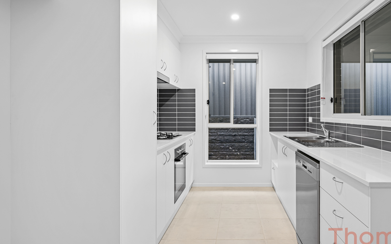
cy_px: 122
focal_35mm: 22
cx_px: 237
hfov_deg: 79.5
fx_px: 231
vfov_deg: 55.8
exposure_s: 1/4
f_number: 4
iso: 100
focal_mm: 16.5
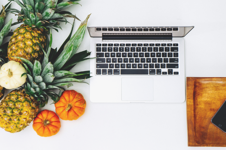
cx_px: 113
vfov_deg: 19.5
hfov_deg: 28.8
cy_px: 75
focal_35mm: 70
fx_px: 439
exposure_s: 1/60
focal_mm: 70
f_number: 9
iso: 400
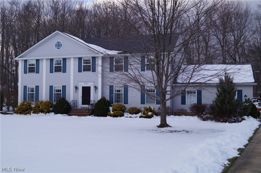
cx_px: 130
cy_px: 86
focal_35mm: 42
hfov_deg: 46.4
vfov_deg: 31.8
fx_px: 304
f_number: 9
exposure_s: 1/80
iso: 100
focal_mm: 28
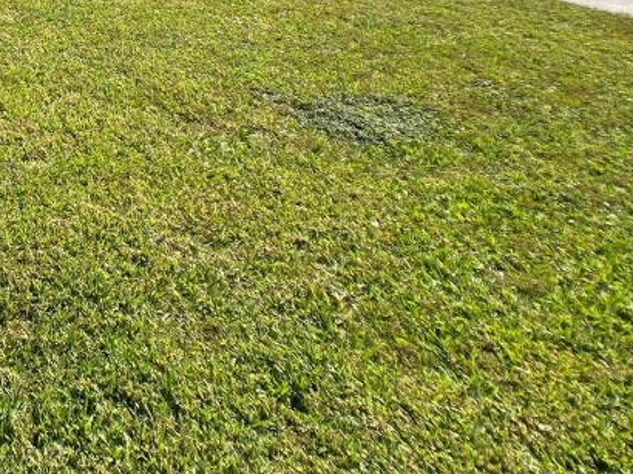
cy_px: -107
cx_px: -62
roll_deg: +0.3
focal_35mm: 65
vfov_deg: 20.9
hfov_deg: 27.3
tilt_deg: -4.0
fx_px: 1188
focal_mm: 4.25
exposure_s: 1/2268
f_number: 1.8
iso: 32
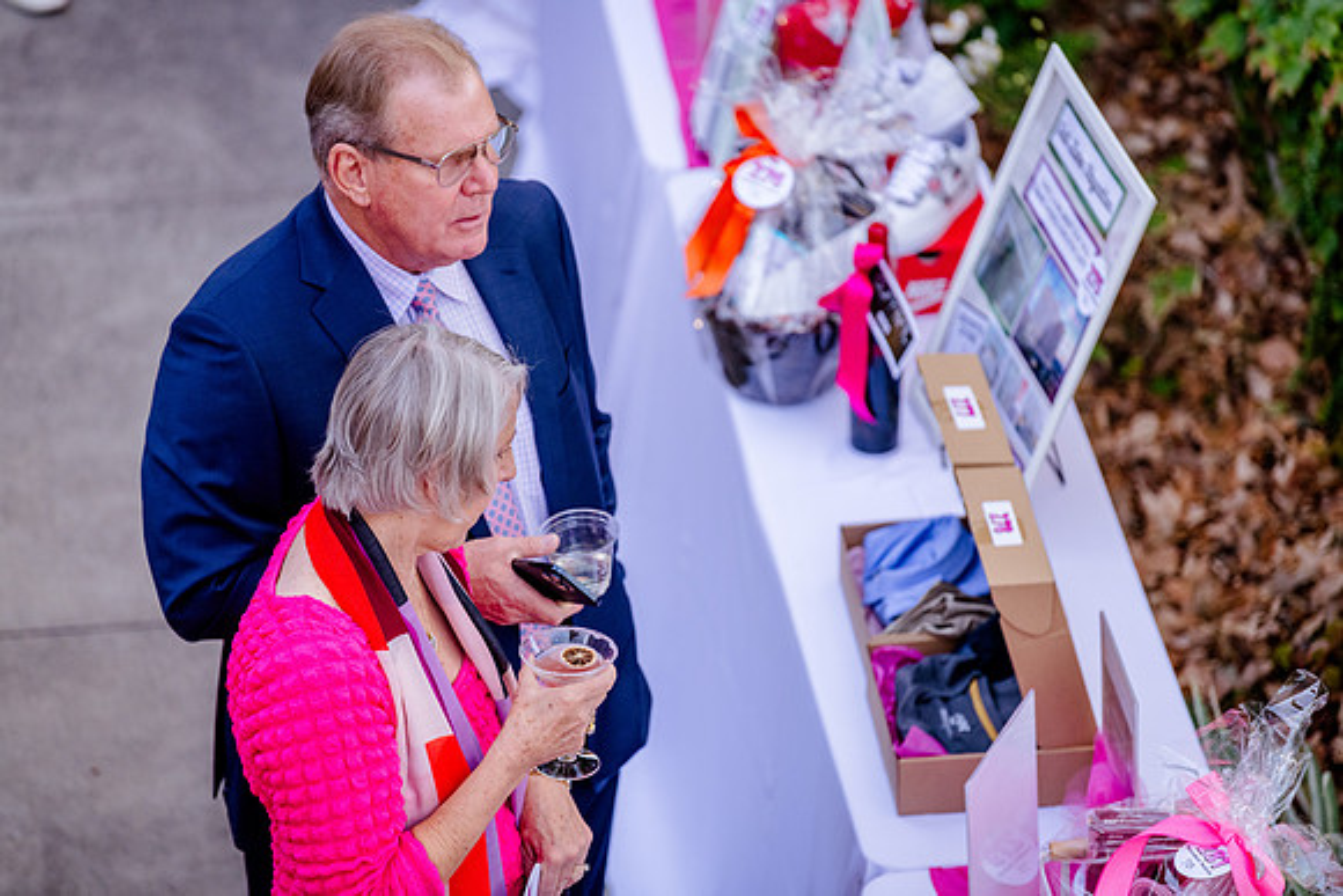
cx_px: 645
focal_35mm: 192
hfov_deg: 10.7
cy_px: 448
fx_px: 7173
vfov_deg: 7.1
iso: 1000
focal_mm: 185
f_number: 2.8
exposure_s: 1/1000
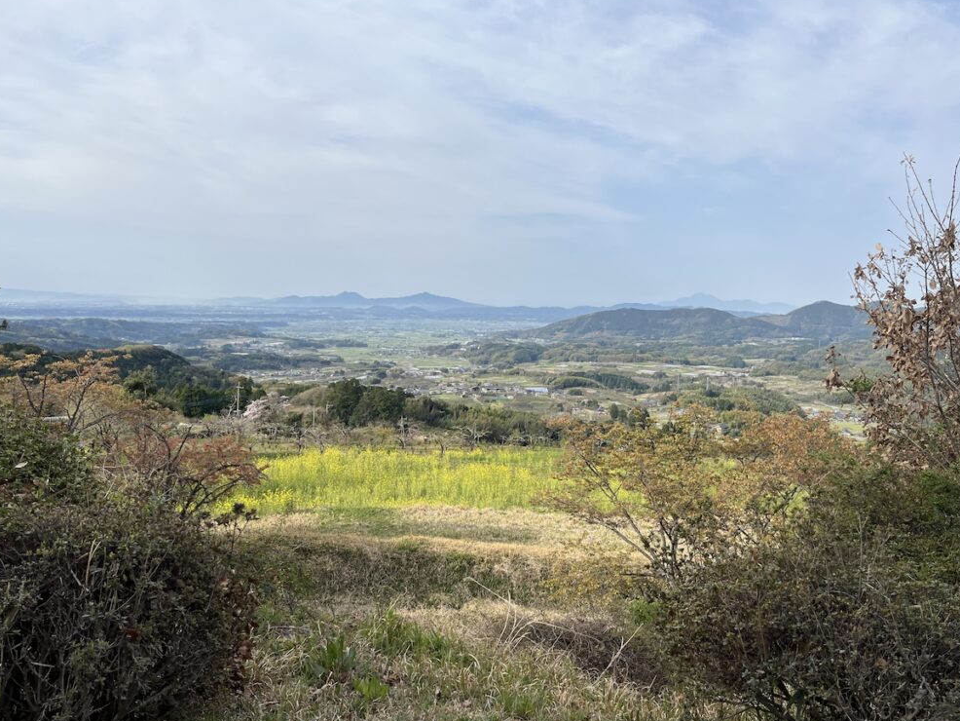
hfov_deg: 65.3
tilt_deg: -5.3
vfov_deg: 51.4
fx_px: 749
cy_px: 360
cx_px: 492
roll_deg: -1.6
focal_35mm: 27
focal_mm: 5.1
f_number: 1.6
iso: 50
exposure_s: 1/3413
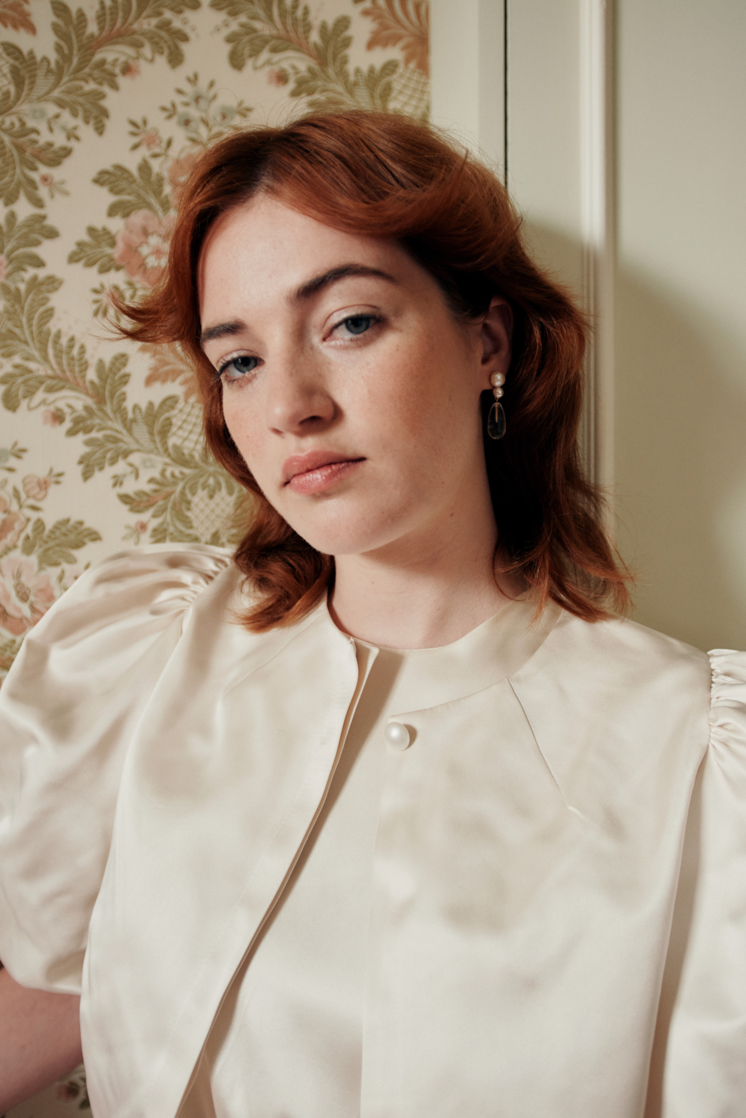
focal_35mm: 35
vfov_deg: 54.4
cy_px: 559
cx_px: 373
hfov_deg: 37.9
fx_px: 1087
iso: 800
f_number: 3.5
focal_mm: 35
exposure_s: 1/100
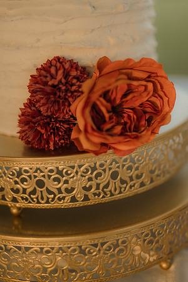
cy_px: 141
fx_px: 392
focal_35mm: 50
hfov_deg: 27.0
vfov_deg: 39.6
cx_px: 94
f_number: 2.8
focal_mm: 50
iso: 200
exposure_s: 1/400
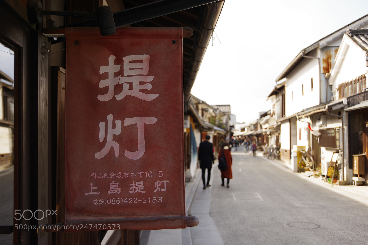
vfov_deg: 31.9
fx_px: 429
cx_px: 184
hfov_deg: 46.4
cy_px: 122
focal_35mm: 42
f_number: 4
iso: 200
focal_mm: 28
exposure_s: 1/400
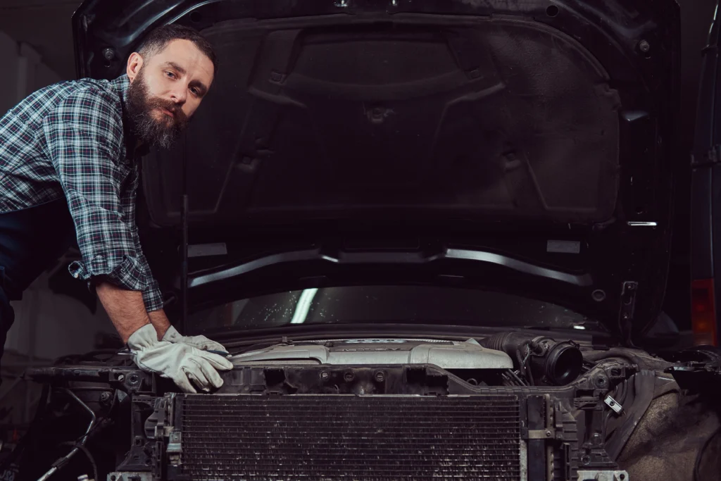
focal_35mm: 53
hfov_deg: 37.5
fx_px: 1062
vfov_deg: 25.5
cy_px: 240
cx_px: 360
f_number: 2.8
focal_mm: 35
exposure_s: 1/180
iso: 200
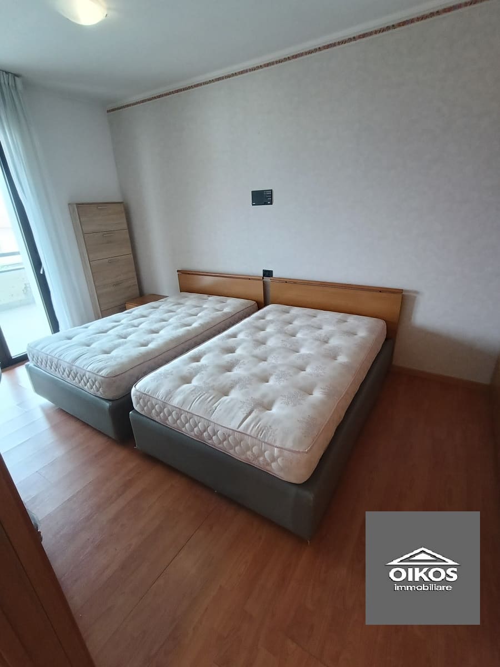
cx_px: 250
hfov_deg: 78.1
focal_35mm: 16
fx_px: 308
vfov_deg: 94.5
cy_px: 334
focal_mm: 1.68
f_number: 2.2
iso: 500
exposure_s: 1/50
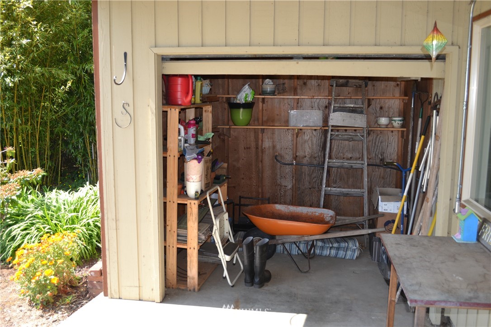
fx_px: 450
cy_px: 164
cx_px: 246
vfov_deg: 40.0
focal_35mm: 33
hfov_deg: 57.2
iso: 100
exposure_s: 1/125
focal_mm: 22
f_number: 4
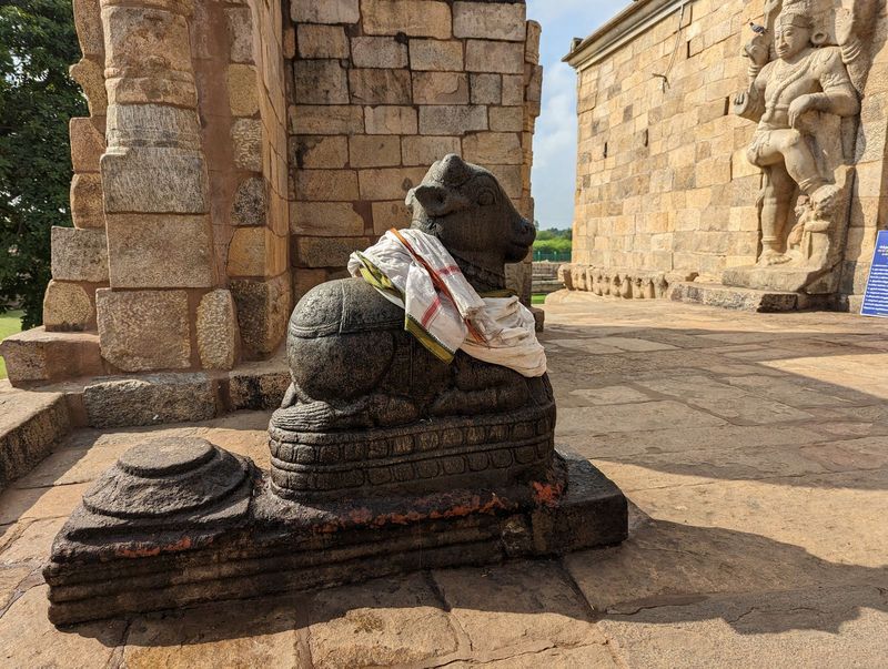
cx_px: 444
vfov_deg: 57.0
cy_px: 334
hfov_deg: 71.5
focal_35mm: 24
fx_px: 617
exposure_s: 1/1919
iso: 44
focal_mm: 6.81
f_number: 1.85
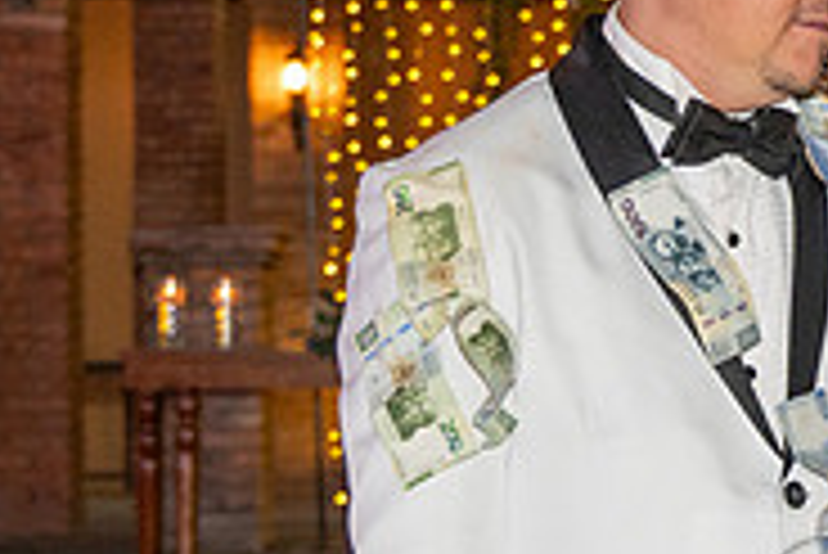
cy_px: 619
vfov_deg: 7.5
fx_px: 4212
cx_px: 1084
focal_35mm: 183
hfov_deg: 11.0
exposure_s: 1/200
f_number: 5.6
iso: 2000
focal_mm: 58
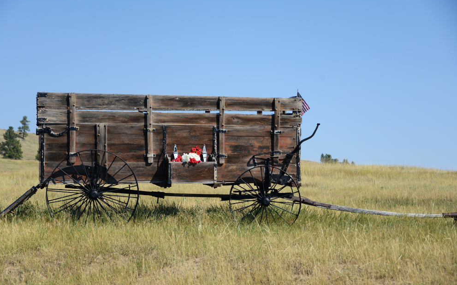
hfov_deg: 28.6
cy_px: 140
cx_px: 227
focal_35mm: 72
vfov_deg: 18.1
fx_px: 897
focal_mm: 70
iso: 200
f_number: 5
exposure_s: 1/1250
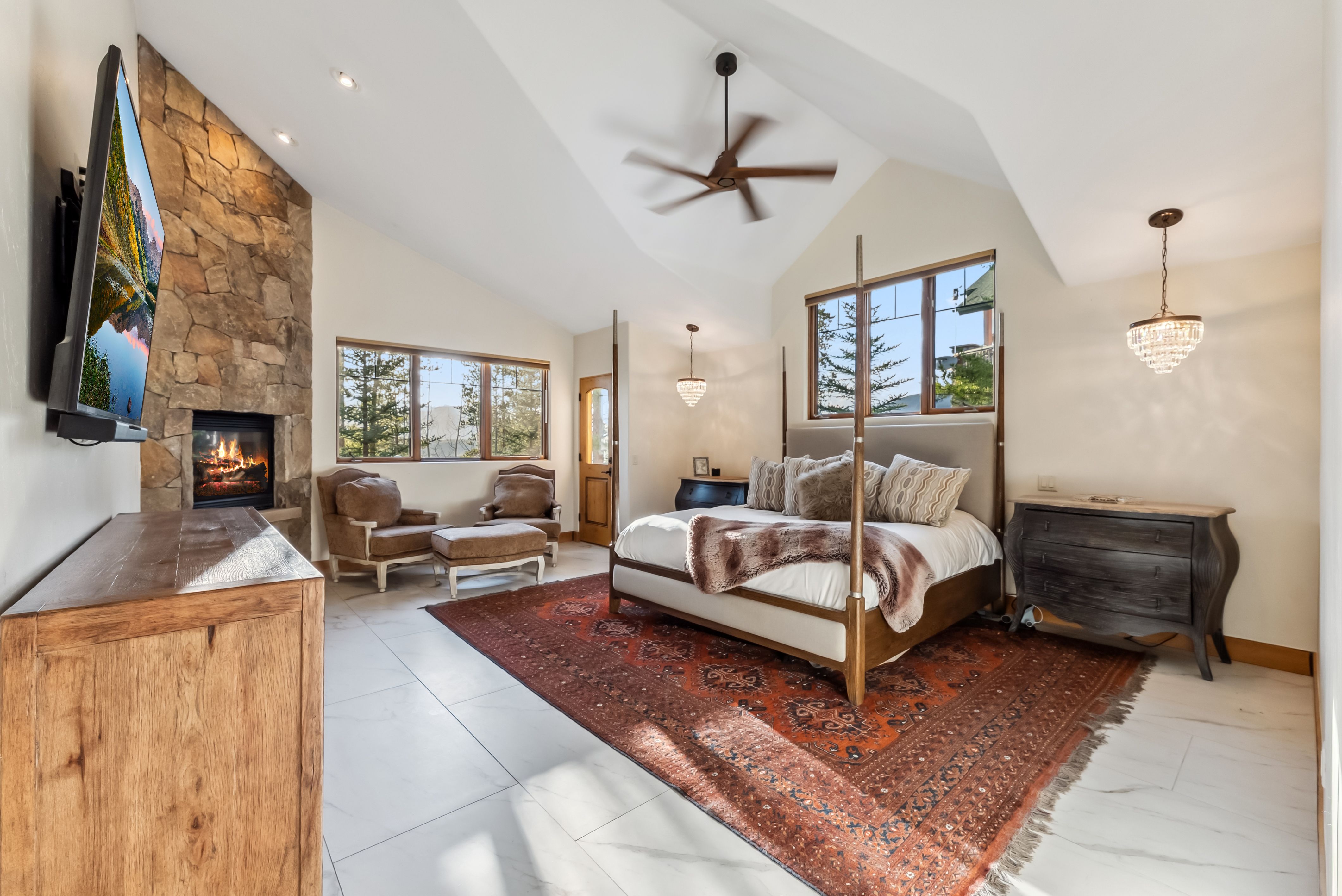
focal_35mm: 14
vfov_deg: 81.3
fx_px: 522
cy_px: 448
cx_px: 671
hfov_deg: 104.2
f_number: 8
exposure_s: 1/80
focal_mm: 14
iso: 800
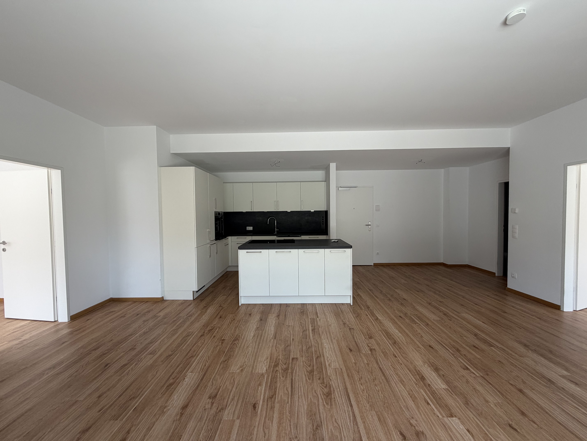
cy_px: 220
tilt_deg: -1.9
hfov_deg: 102.1
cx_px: 294
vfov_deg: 85.7
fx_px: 237
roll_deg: +1.2
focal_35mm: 14
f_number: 2.2
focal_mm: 2.22
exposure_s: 1/121
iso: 64
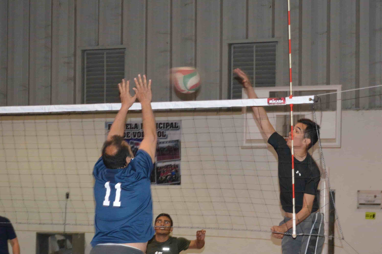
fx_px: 1156
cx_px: 192
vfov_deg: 12.5
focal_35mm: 109
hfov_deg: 18.8
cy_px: 170
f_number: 5
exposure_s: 1/125
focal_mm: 48
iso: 1600
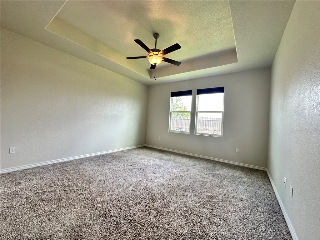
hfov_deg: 102.1
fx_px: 129
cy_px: 120
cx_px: 160
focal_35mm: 14
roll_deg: -3.2
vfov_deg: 85.7
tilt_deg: +1.2
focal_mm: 2.22
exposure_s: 1/120
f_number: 2.2
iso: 100
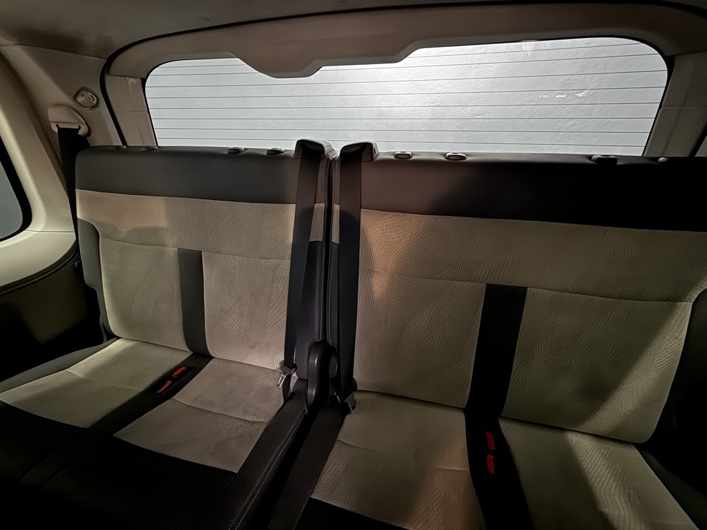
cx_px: 354
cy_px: 265
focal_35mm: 14
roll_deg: -0.9
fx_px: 286
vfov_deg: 85.7
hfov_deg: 102.1
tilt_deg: -24.3
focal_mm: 2.22
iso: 1250
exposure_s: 1/8
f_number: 2.2
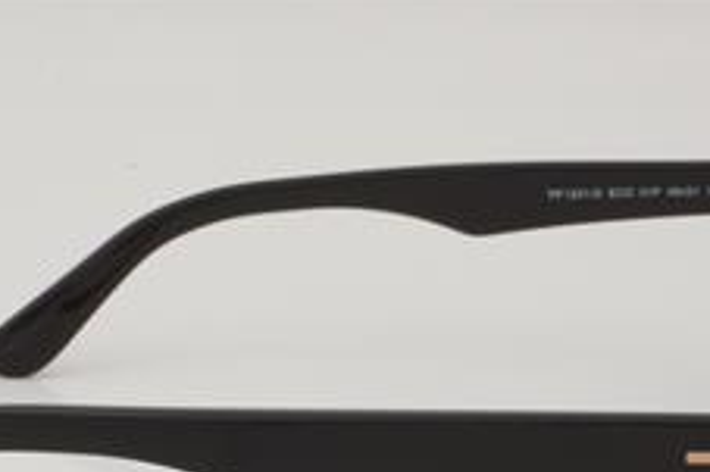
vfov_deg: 10.3
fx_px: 2601
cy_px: 400
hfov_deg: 15.5
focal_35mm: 132
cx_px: 363
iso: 100
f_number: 32
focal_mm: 50
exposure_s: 1/3
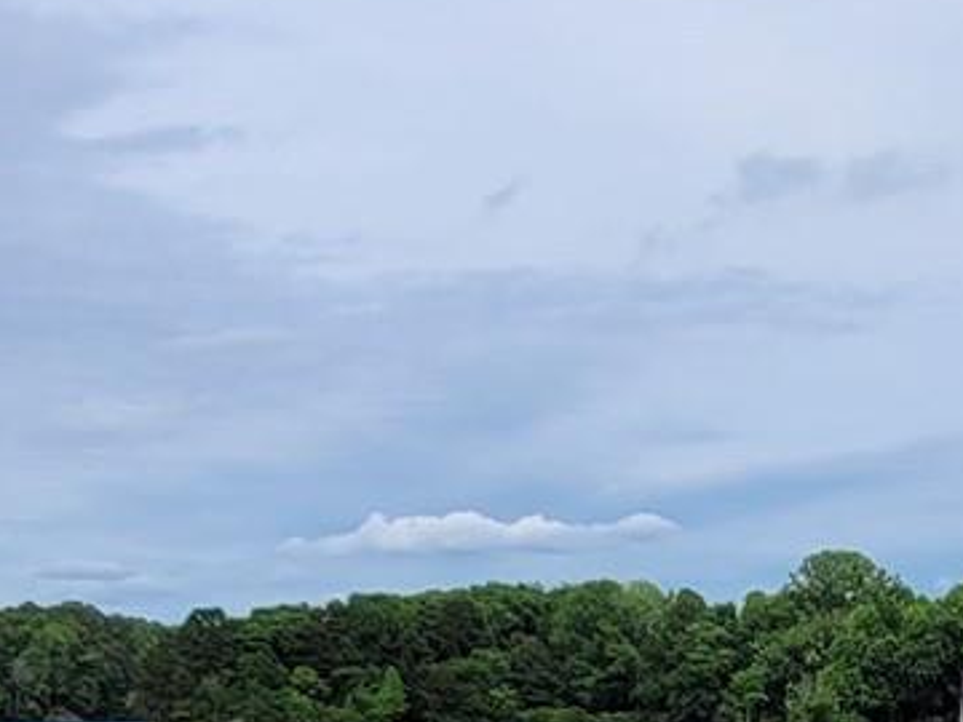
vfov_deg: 18.8
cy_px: 858
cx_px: 832
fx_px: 2059
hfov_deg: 25.6
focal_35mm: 74
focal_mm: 1.74
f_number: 2.2
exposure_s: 1/2005
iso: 40
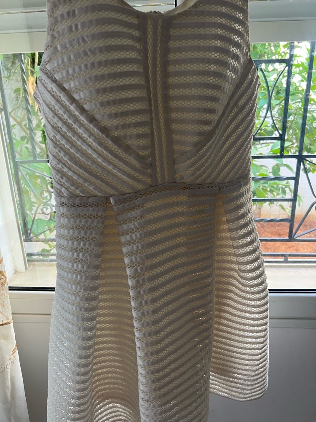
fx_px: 316
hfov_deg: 53.1
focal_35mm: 26
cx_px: 158
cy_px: 211
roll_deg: +0.6
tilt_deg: -18.2
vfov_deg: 67.3
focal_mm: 5.7
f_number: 1.5
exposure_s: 1/70
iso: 125
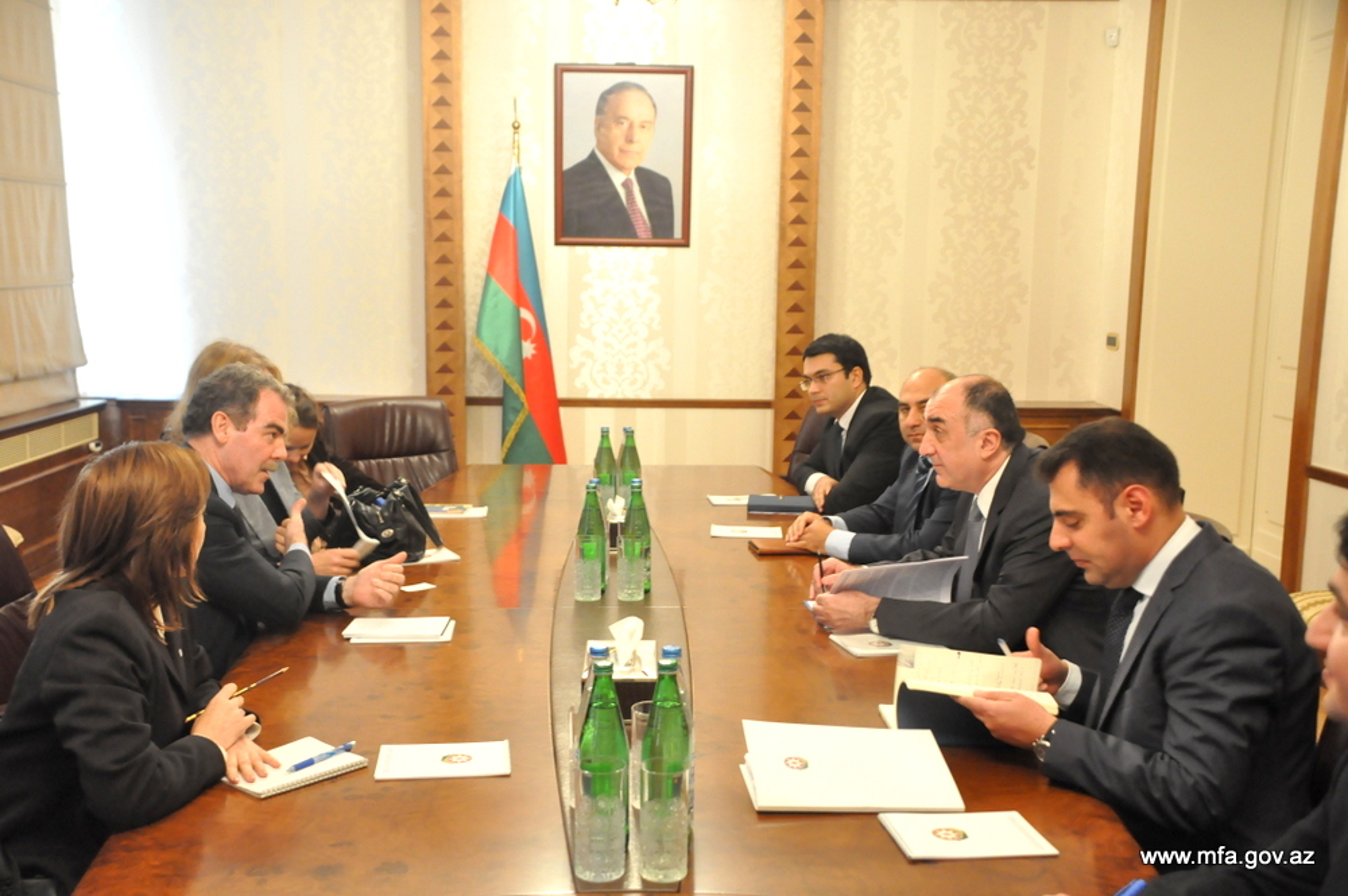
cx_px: 674
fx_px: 1347
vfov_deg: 36.8
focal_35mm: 36
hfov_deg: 53.2
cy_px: 448
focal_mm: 24
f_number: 3.8
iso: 2200
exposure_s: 1/30
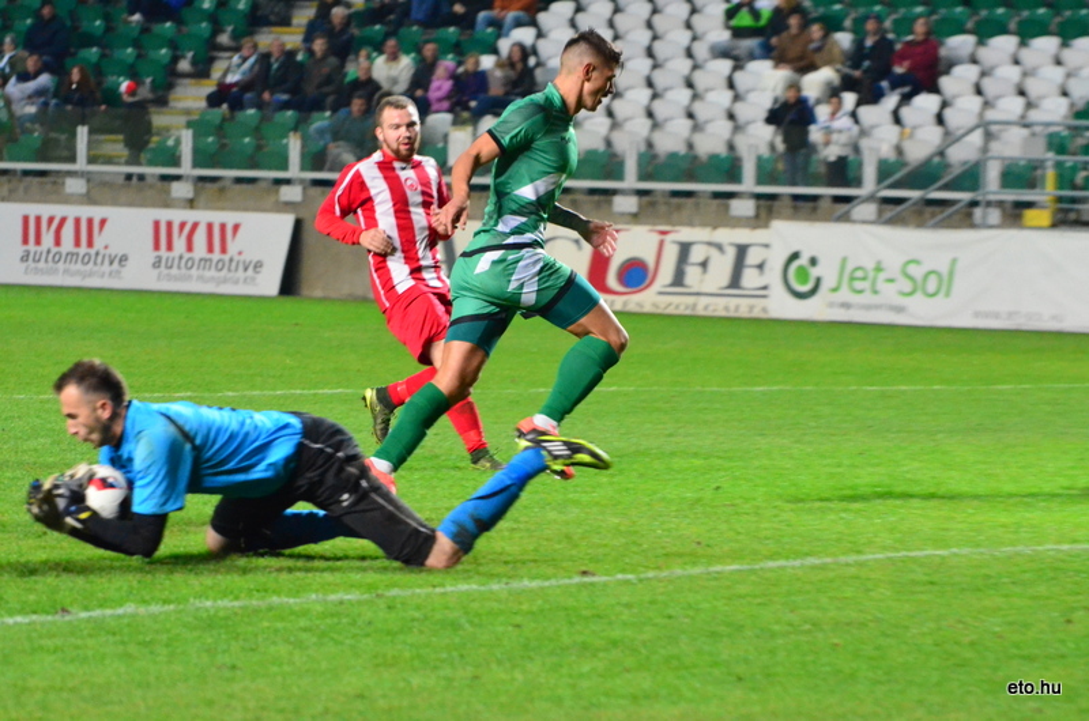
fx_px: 7698
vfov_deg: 5.4
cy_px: 360
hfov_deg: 8.1
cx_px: 544
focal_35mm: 255
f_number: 5.6
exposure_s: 1/500
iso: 6400
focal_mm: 170
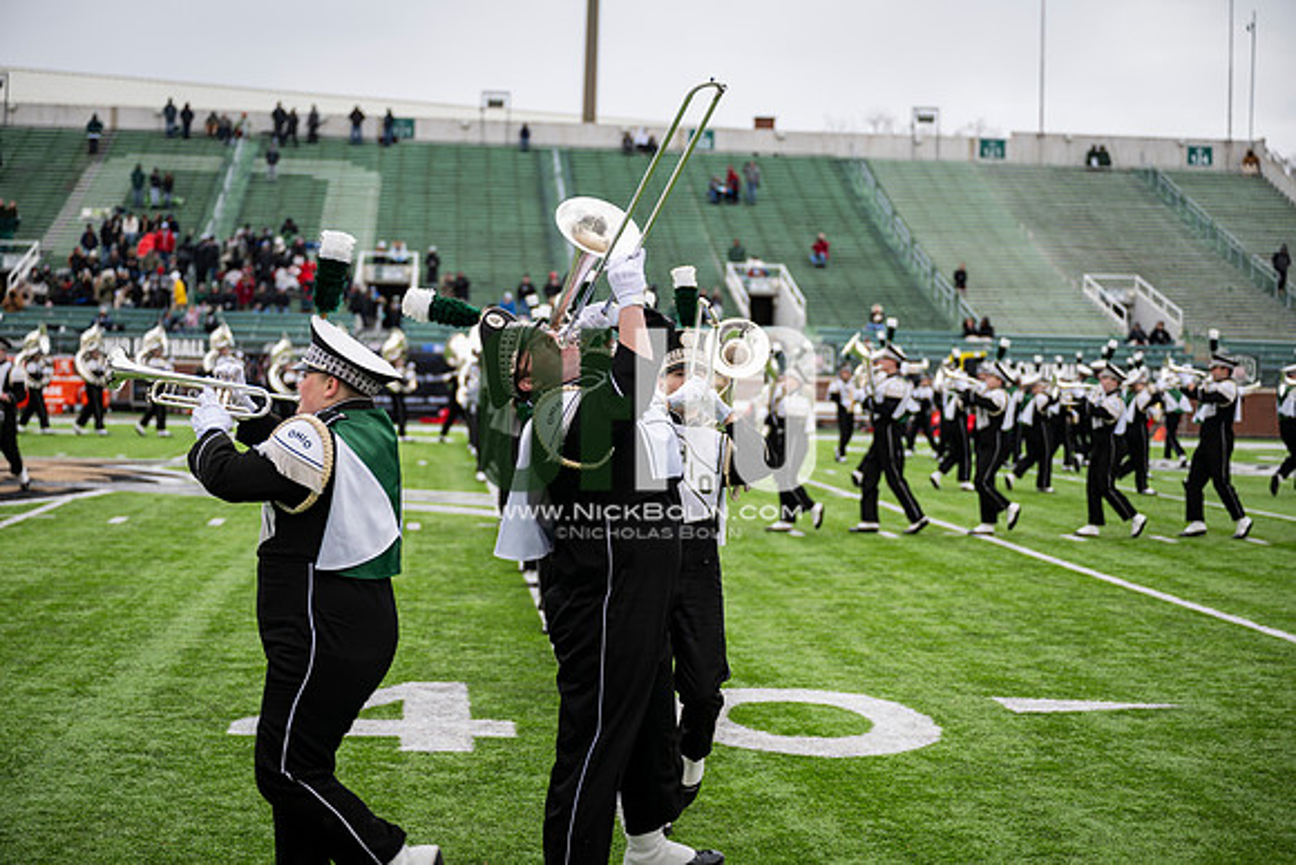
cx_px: 648
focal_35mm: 57
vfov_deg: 23.8
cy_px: 432
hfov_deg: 35.0
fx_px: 2052
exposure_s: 1/500
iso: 160
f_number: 2.8
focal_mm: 57
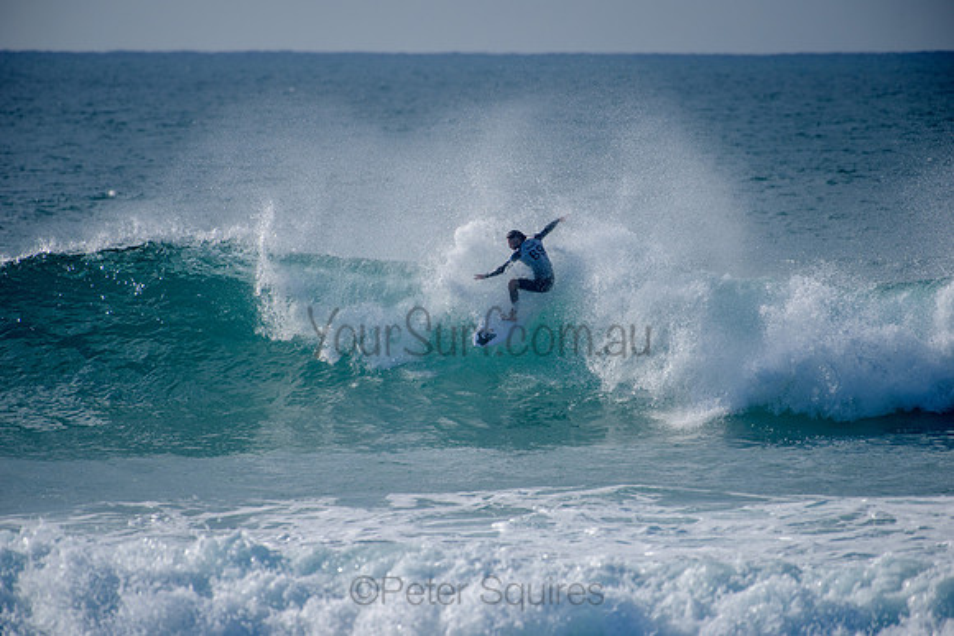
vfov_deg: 2.7
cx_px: 477
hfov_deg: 4.1
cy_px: 318
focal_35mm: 507
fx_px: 13443
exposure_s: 1/2000
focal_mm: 500
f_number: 5.6
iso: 160
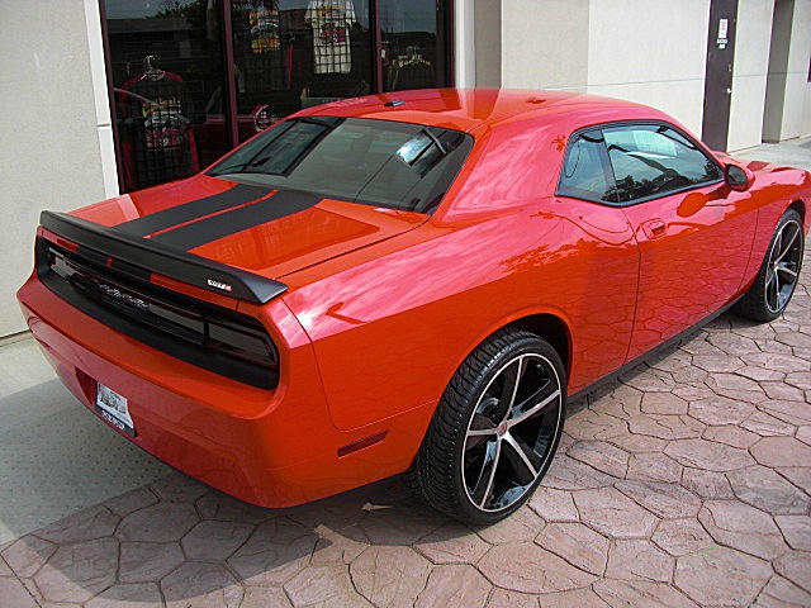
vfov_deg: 39.7
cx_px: 406
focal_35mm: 36
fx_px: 843
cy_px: 304
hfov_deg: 51.4
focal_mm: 6.3
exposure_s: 1/1000
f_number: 2.8
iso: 50
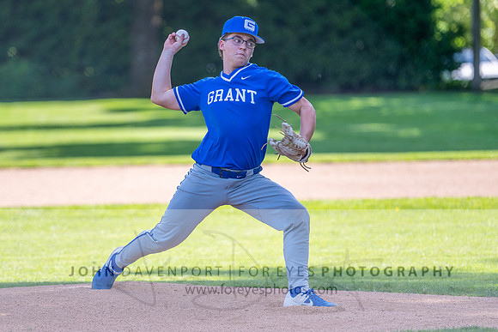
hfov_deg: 7.2
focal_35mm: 285
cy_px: 152
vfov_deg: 4.8
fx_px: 3949
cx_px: 145
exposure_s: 1/1000
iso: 250
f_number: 2.8
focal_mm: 200
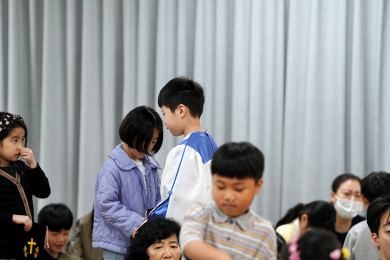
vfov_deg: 7.2
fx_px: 2069
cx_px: 195
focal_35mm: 191
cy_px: 130
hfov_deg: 10.8
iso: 1600
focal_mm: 191
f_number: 4
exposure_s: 1/200
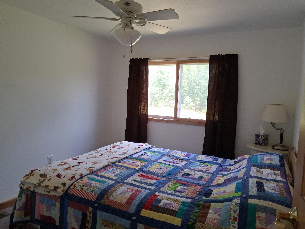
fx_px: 229
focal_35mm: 26
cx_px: 152
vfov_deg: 53.1
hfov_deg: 67.3
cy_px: 114
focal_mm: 3.98
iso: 100
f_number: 1.8
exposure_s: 1/100
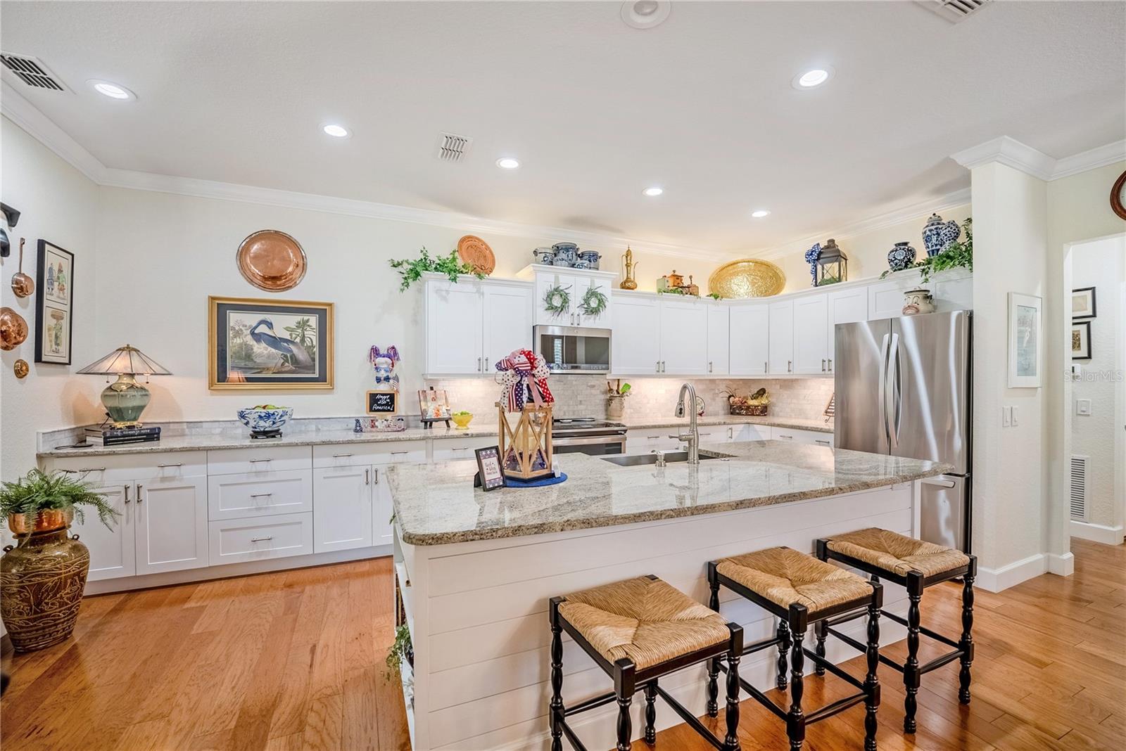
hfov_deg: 104.2
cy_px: 376
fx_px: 438
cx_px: 563
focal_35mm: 14
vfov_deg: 81.3
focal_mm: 14
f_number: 3.5
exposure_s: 1/2500
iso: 1600
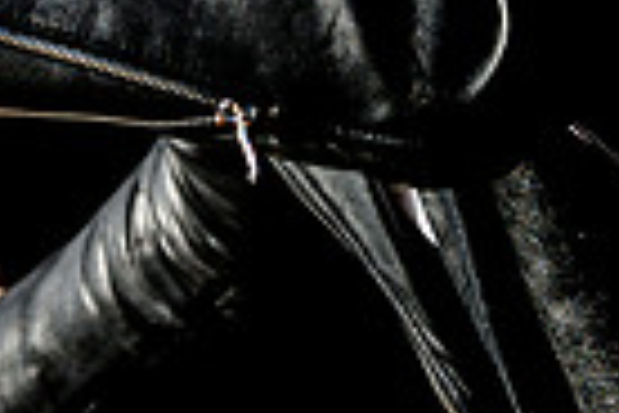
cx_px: 13
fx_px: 7909
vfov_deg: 3.0
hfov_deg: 4.5
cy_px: -615
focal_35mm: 460
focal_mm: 70
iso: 200
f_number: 4.5
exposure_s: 1/800
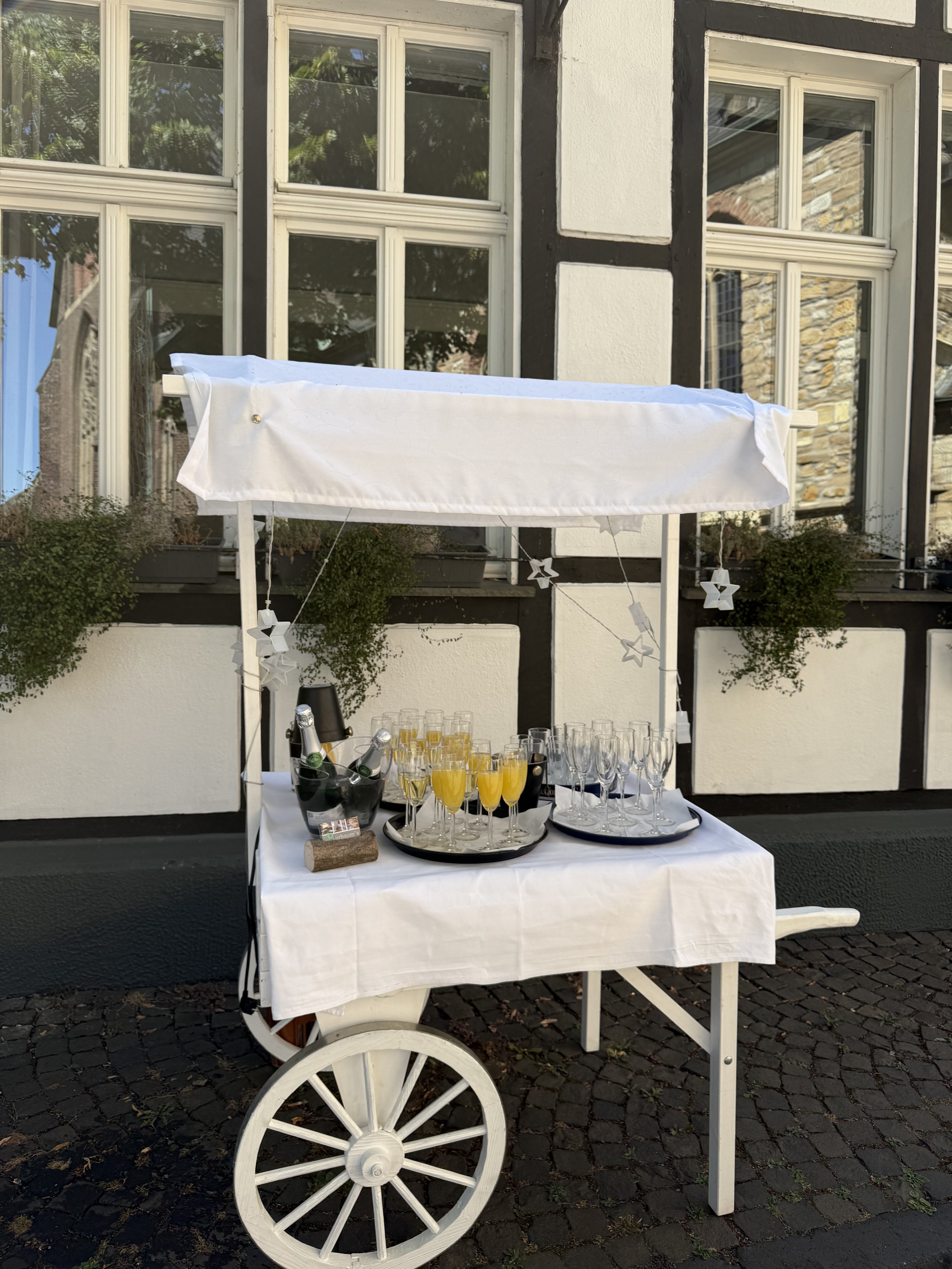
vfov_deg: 71.6
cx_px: 476
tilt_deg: -0.9
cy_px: 634
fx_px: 880
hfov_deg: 56.8
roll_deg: -1.2
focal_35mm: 24
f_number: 1.78
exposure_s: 1/1437
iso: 80
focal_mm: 6.76
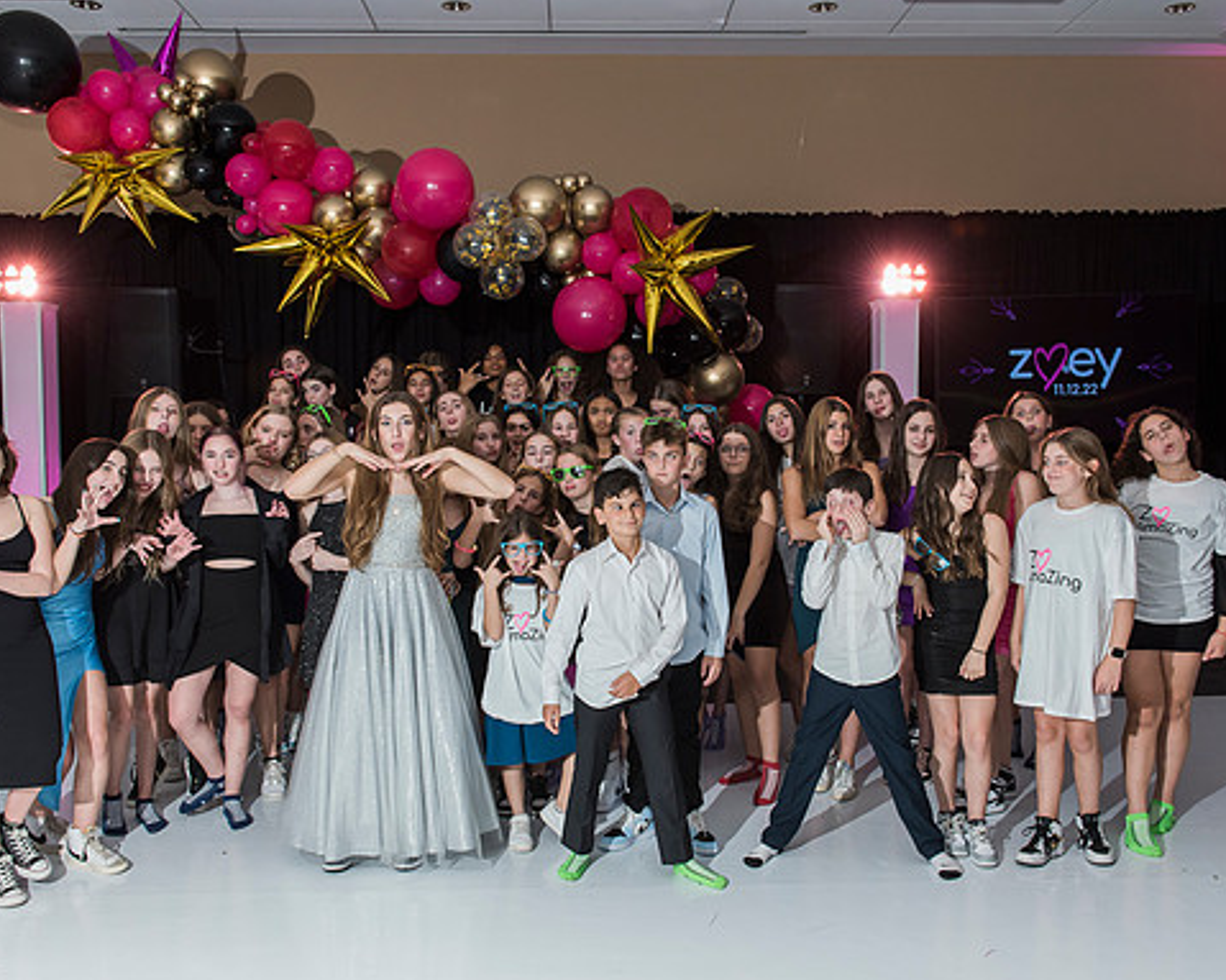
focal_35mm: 34
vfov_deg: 43.3
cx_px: 616
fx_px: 1233
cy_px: 507
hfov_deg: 52.9
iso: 1000
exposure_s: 1/100
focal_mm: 28
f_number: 8
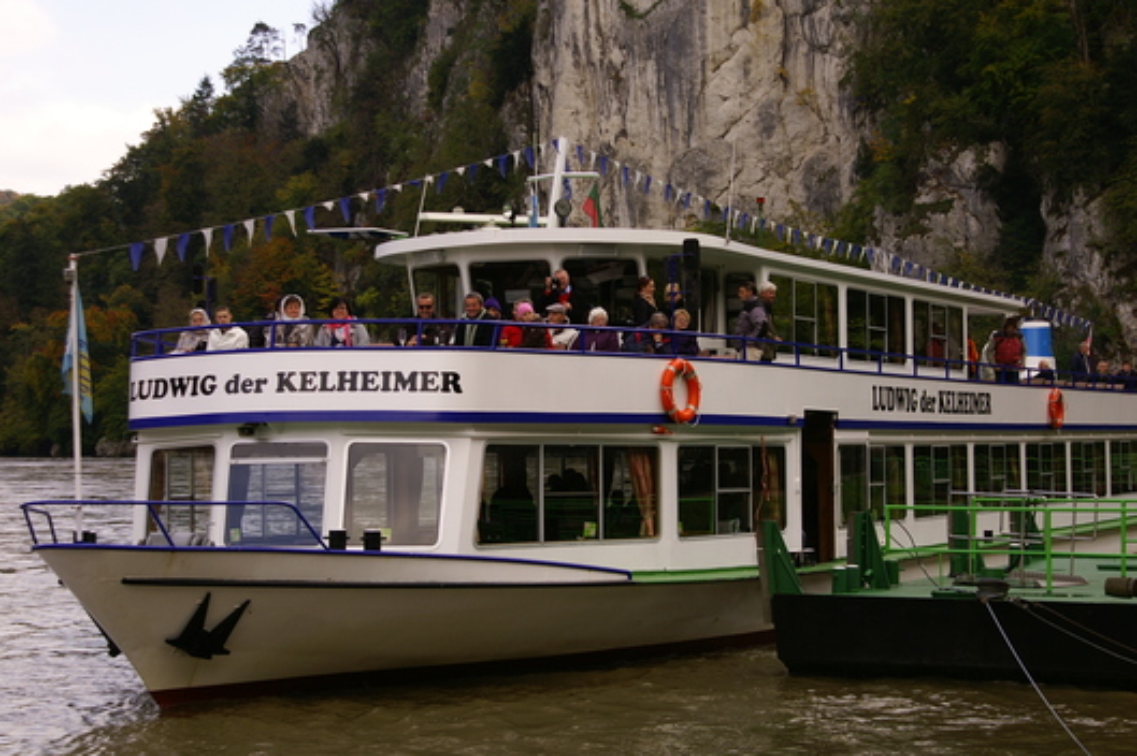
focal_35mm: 85
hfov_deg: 23.9
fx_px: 2683
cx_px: 628
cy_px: 418
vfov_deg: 16.0
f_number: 5.6
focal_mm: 50
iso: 200
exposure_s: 1/500
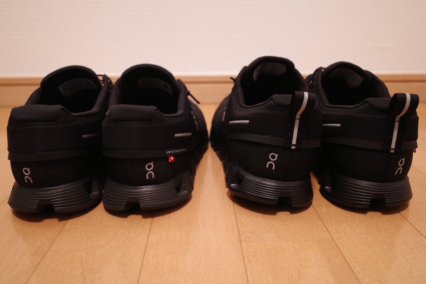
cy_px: 142
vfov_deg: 46.4
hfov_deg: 65.5
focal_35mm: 28
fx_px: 331
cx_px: 213
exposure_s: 1/13
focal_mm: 18.3
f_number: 3.5
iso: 400
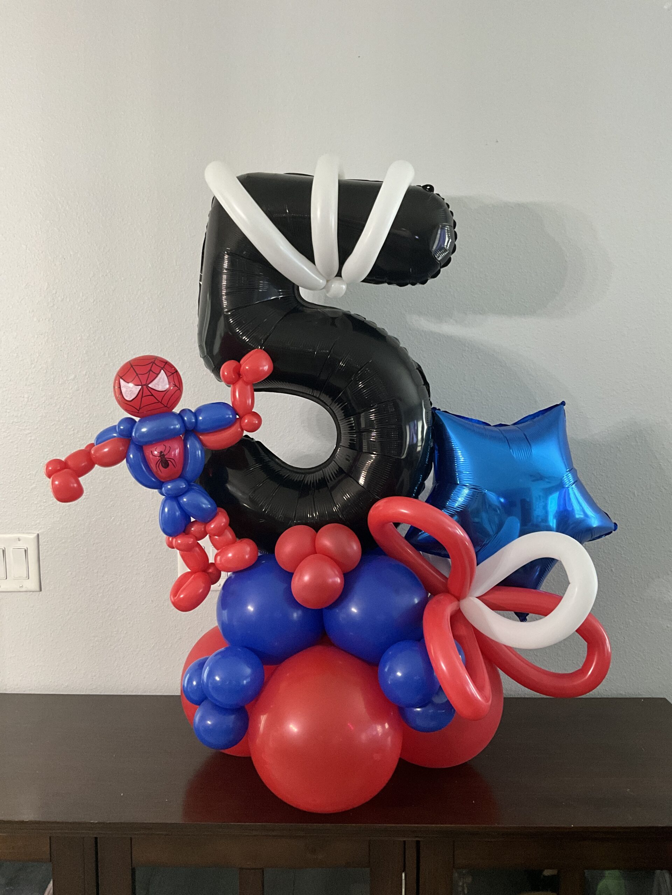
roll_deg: -0.7
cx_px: 336
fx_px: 751
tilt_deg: -4.1
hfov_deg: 48.2
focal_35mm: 29
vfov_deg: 61.7
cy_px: 448
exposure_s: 1/60
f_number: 1.8
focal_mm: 3
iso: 200
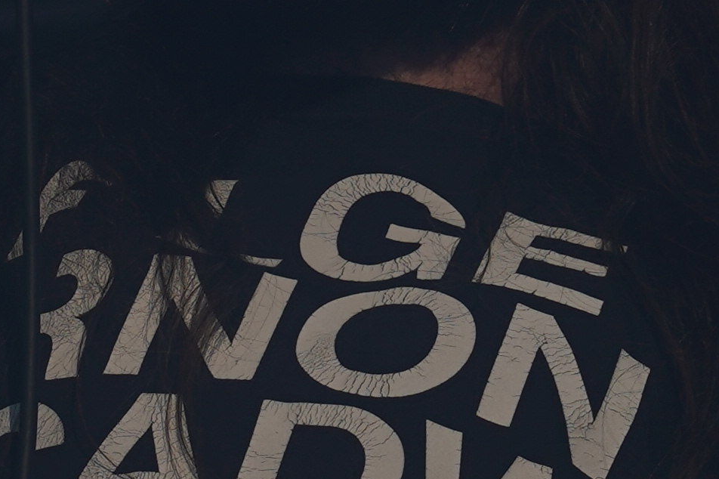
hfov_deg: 3.1
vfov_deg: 2.1
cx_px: 327
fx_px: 13216
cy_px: -133
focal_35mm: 662
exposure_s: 1/1600
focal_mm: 105
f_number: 8
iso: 100
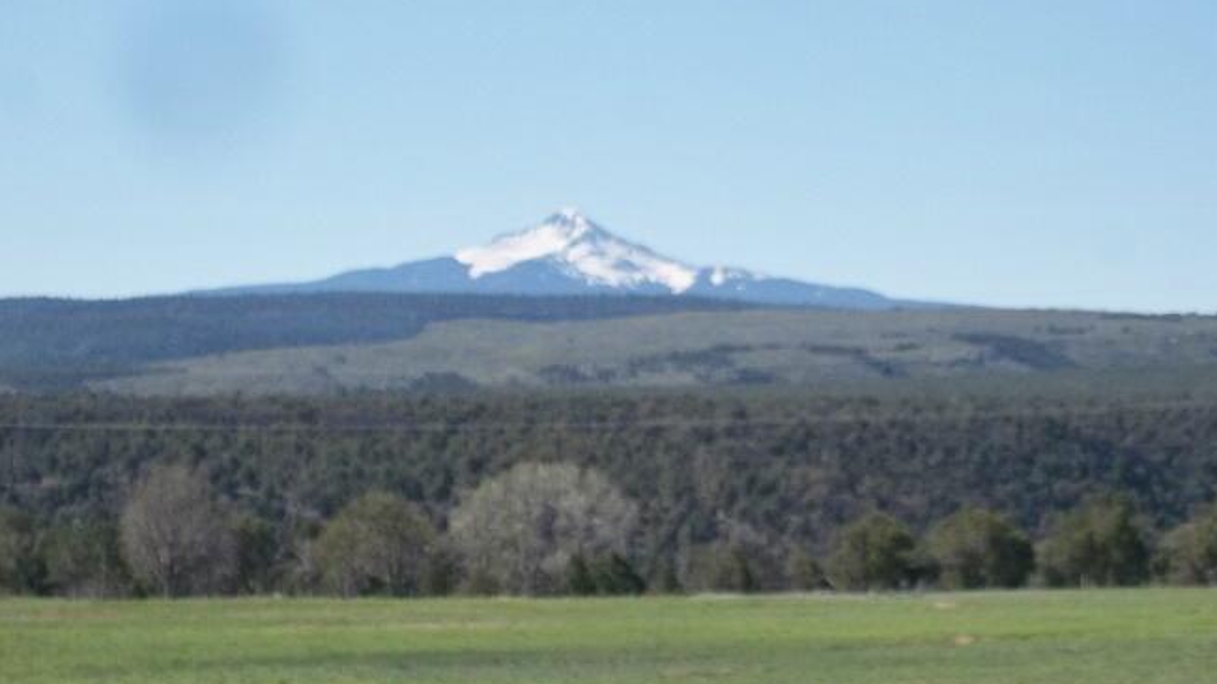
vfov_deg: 7.8
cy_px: 383
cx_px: 645
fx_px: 5033
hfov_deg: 13.8
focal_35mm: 156
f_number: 5.9
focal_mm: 24.5
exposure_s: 1/640
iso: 80
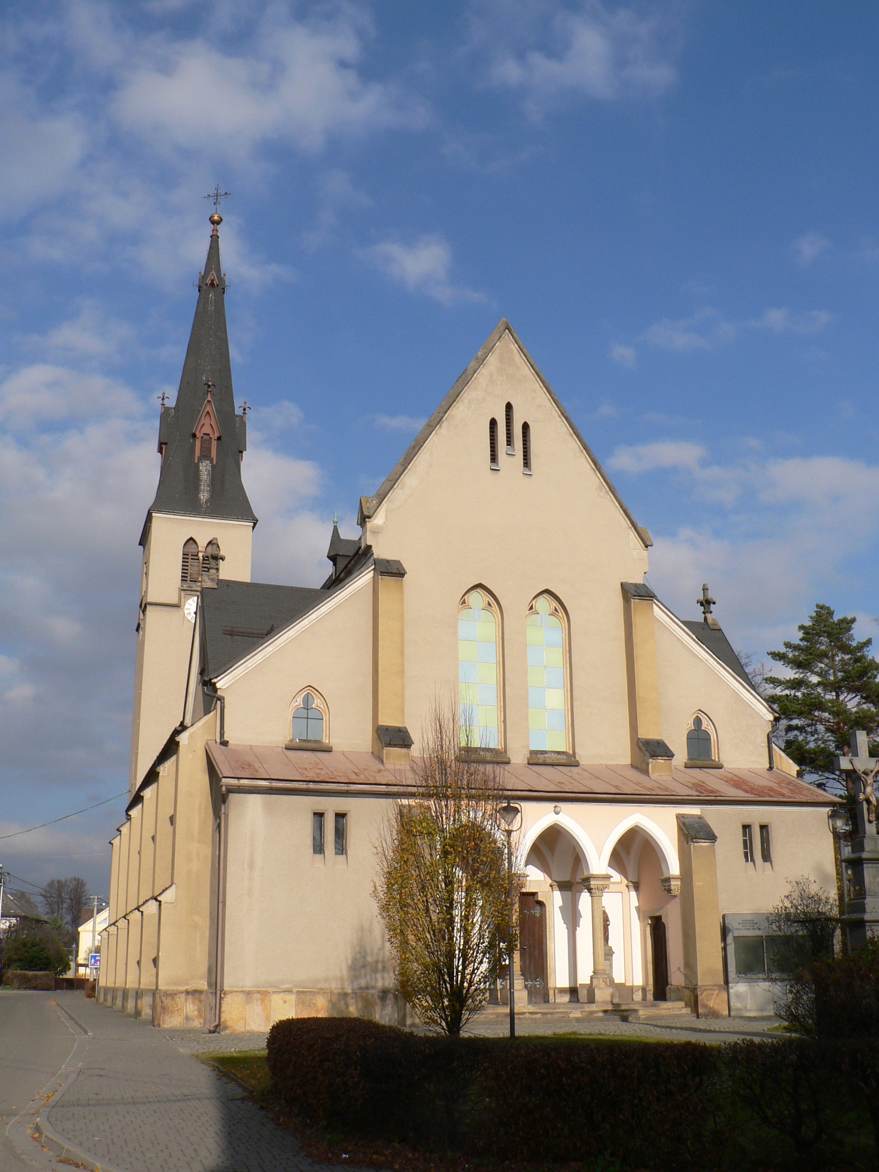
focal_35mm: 36
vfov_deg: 51.4
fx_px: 1219
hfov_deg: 39.7
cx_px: 440
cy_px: 586
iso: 80
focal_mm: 6
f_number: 5.6
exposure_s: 1/500
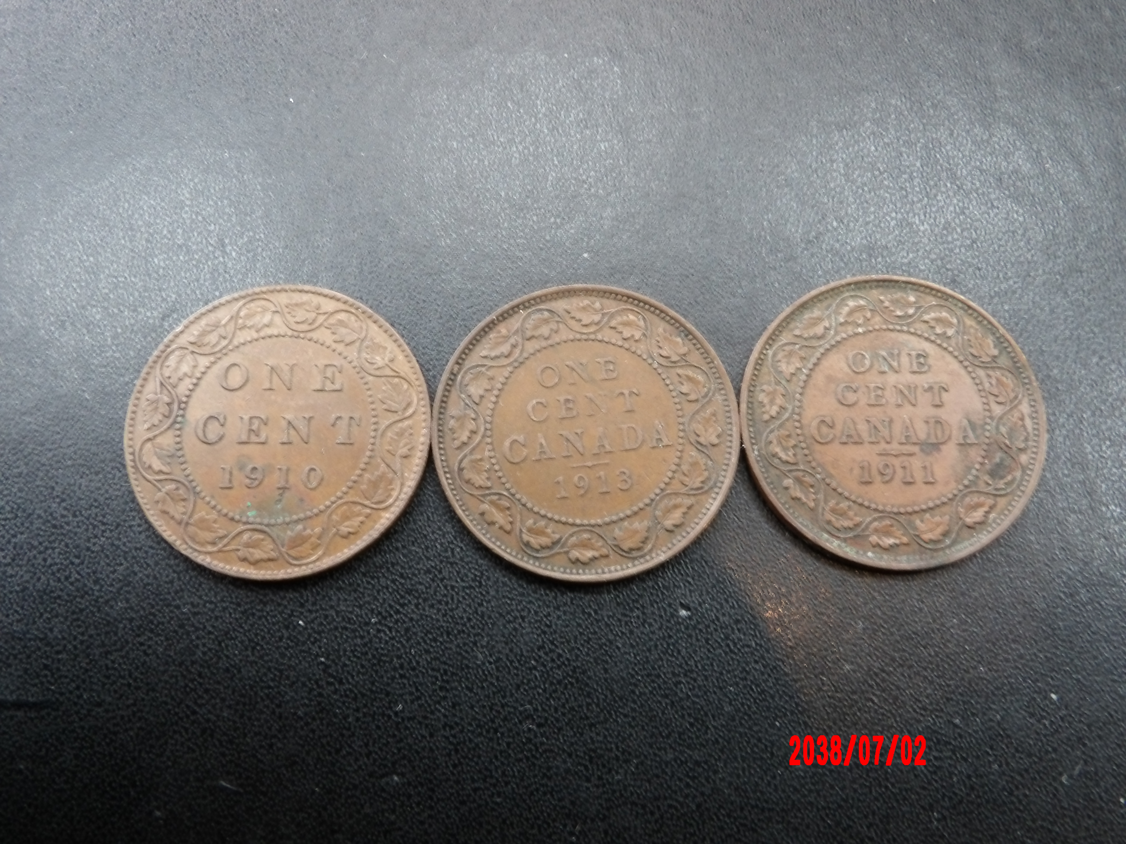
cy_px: 422
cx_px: 563
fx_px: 1106
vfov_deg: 41.8
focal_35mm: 34
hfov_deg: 54.0
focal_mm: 6.2
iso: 314
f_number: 4.5
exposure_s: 1/15
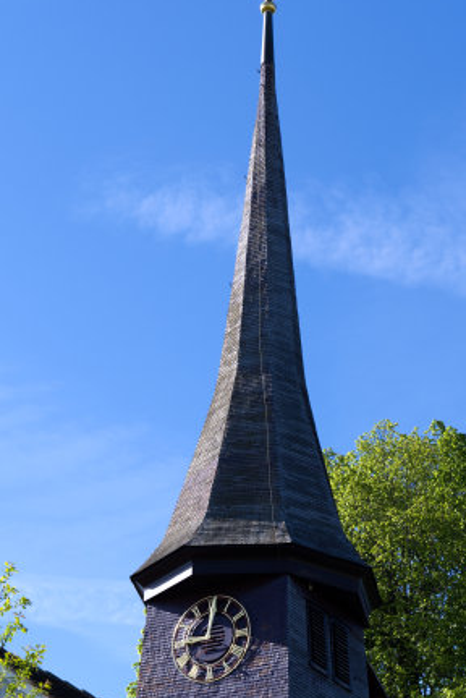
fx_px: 1706
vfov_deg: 23.1
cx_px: 163
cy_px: 395
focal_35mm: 88
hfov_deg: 15.5
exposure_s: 1/500
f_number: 5
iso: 100
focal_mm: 62
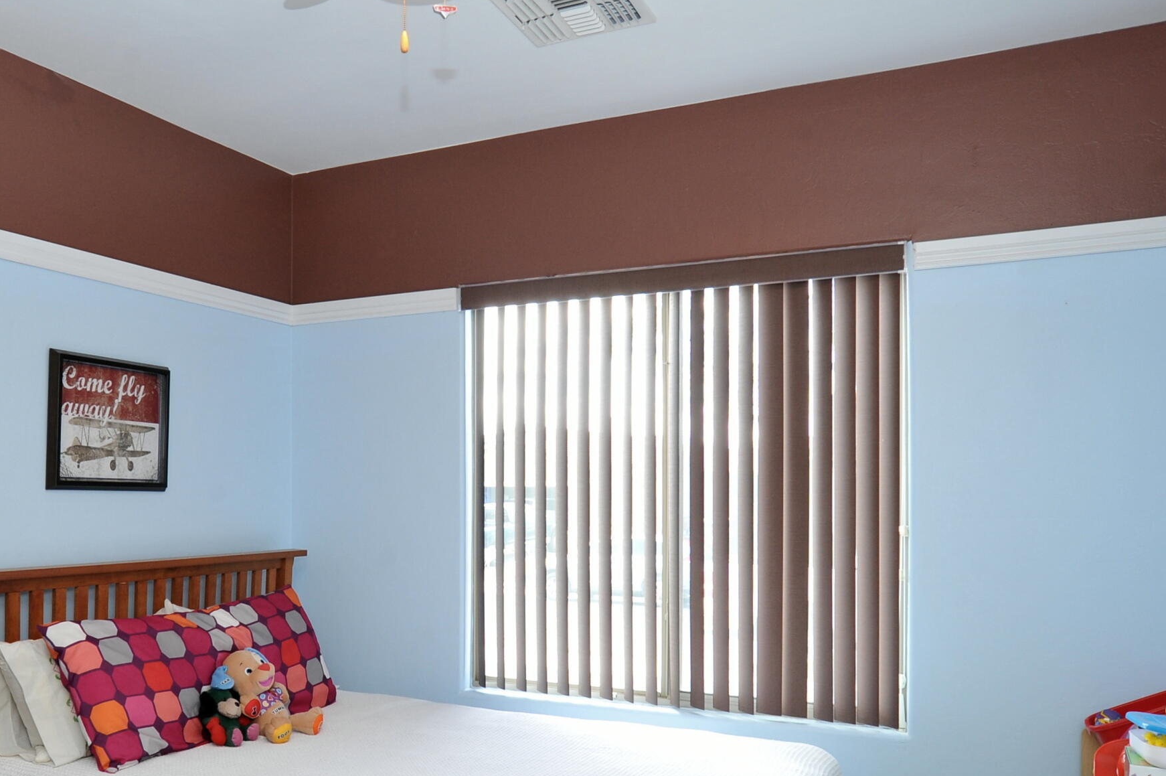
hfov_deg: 58.7
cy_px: 461
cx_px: 371
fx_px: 1003
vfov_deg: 42.1
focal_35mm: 31
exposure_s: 1/30
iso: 800
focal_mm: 18
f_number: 8
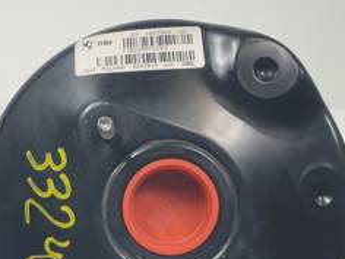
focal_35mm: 44
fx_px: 439
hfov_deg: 42.8
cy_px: 195
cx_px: 148
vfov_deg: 32.3
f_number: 2.4
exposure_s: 1/179
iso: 50
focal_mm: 4.3
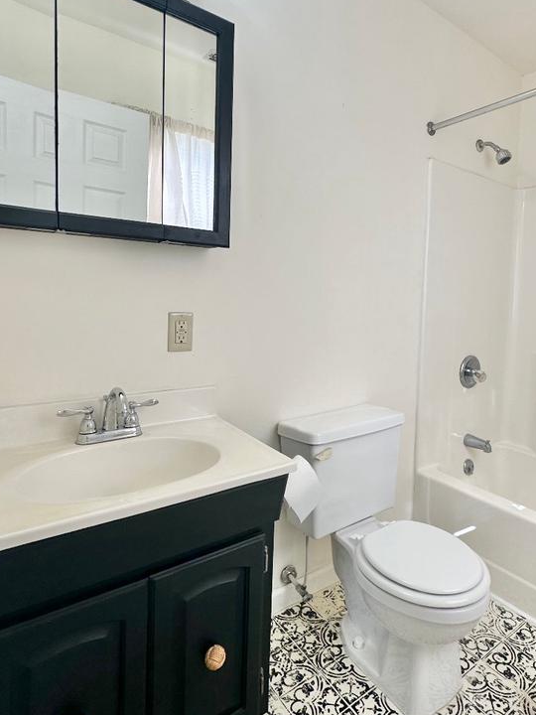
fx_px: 434
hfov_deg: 62.5
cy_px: 322
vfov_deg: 78.8
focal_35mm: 21
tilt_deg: -2.9
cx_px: 338
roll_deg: -3.1
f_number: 2.2
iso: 64
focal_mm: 2.22
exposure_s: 1/120
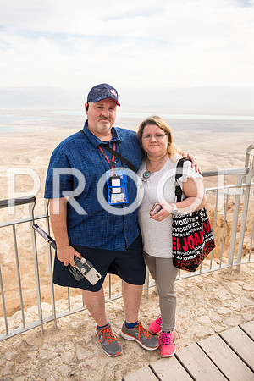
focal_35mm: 31
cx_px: 127
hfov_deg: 42.3
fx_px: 328
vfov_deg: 60.3
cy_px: 190
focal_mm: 31
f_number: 2.8
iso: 200
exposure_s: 1/2000
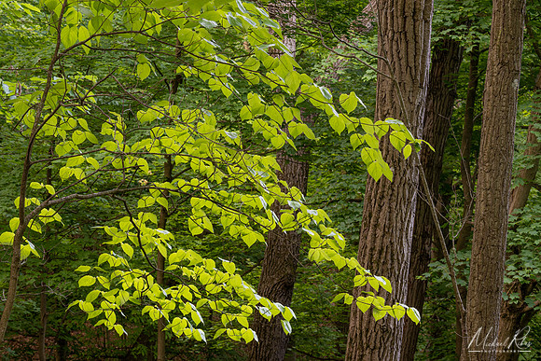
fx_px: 1984
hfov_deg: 15.5
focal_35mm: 132
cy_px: 180
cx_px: 270
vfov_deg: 10.4
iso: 400
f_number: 13
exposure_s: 1/4
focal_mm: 88
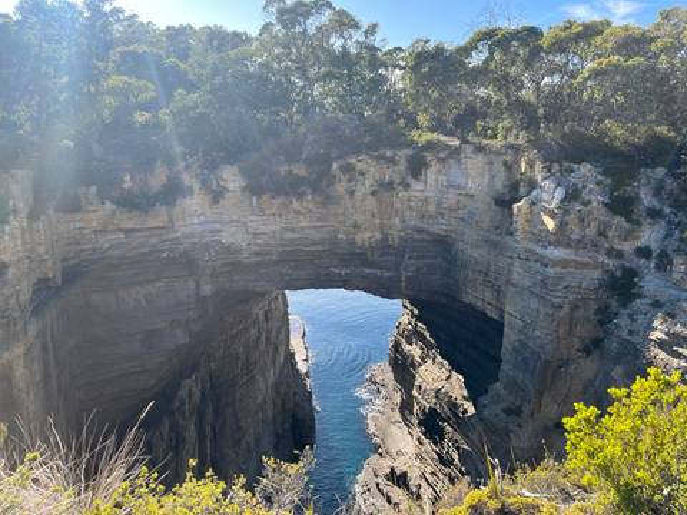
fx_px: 516
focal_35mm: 26
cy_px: 258
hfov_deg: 67.3
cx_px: 344
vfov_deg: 53.1
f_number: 1.6
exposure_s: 1/878
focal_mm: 5.1
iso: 50
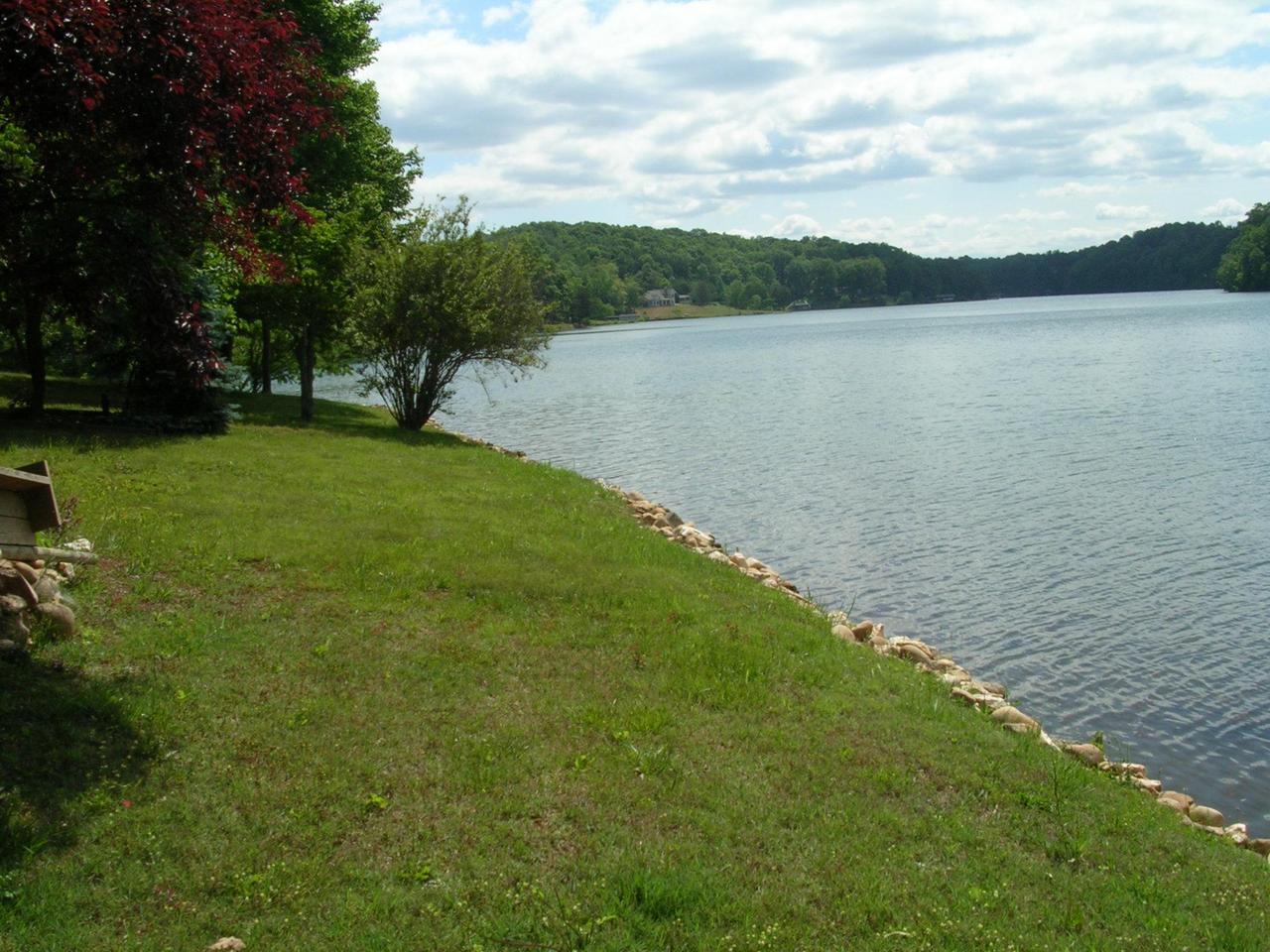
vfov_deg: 37.7
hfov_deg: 49.0
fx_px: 1394
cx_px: 635
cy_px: 476
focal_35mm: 38
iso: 50
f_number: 5.6
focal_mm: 5.8
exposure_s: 1/327
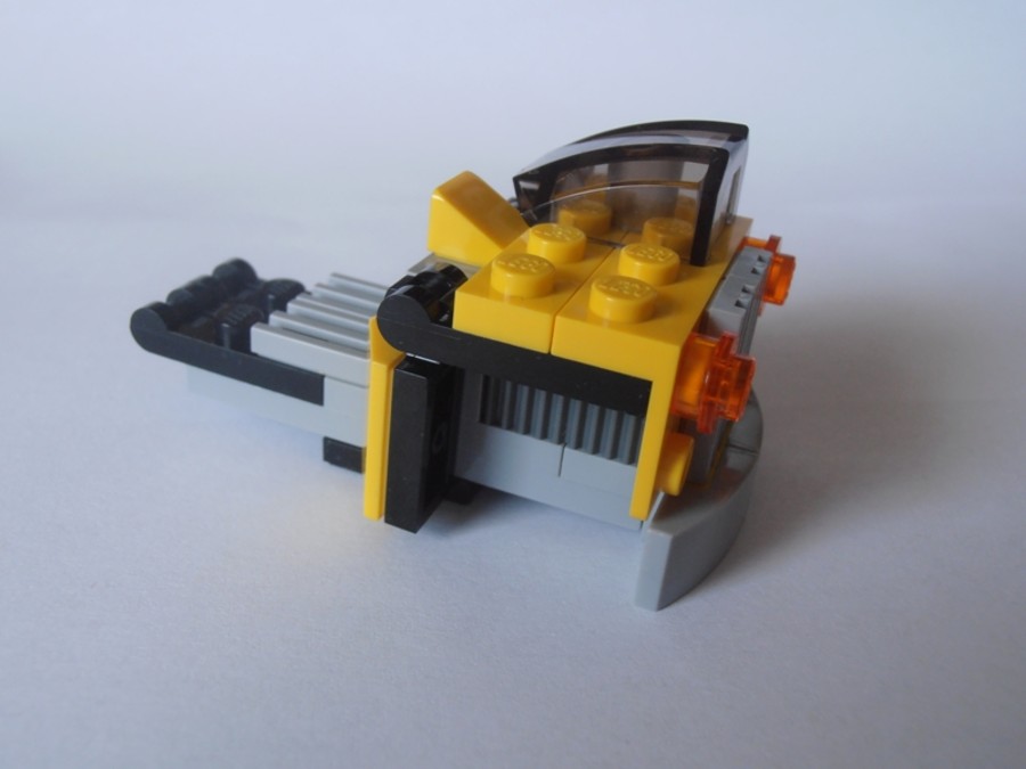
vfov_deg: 38.7
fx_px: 1097
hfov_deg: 50.1
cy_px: 384
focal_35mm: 37
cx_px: 513
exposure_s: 1/40
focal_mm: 6.61
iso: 125
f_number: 3.9
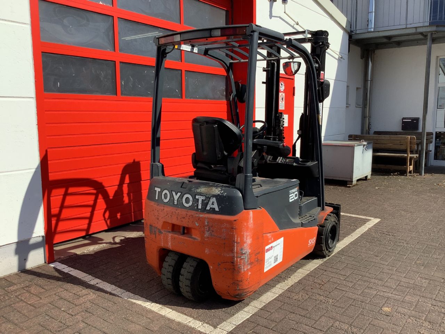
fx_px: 399
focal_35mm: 31
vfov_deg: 45.4
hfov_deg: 58.4
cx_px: 222
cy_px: 167
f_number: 2.4
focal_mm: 3.3
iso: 25
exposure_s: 1/1045
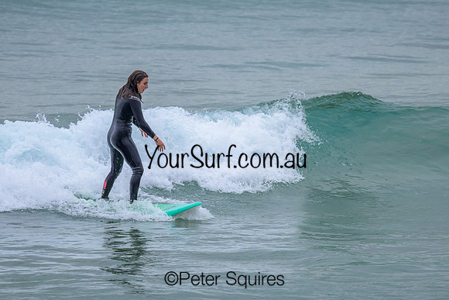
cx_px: 223
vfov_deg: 1.3
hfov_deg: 1.9
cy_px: 148
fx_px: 13685
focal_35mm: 1097
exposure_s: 1/1600
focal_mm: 800
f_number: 6.3
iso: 1600
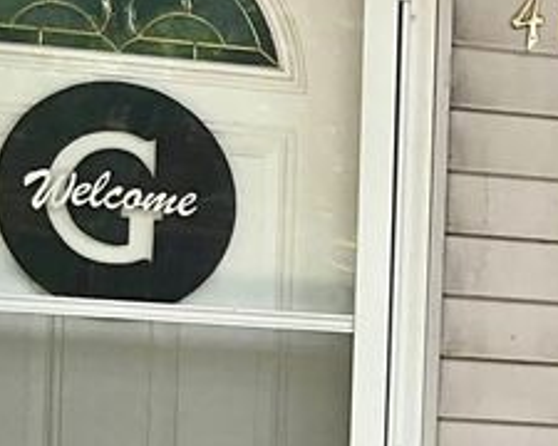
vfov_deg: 11.6
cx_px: 749
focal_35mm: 129
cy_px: 610
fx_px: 2130
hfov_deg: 14.2
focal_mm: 3
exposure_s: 1/122
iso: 32
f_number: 1.8
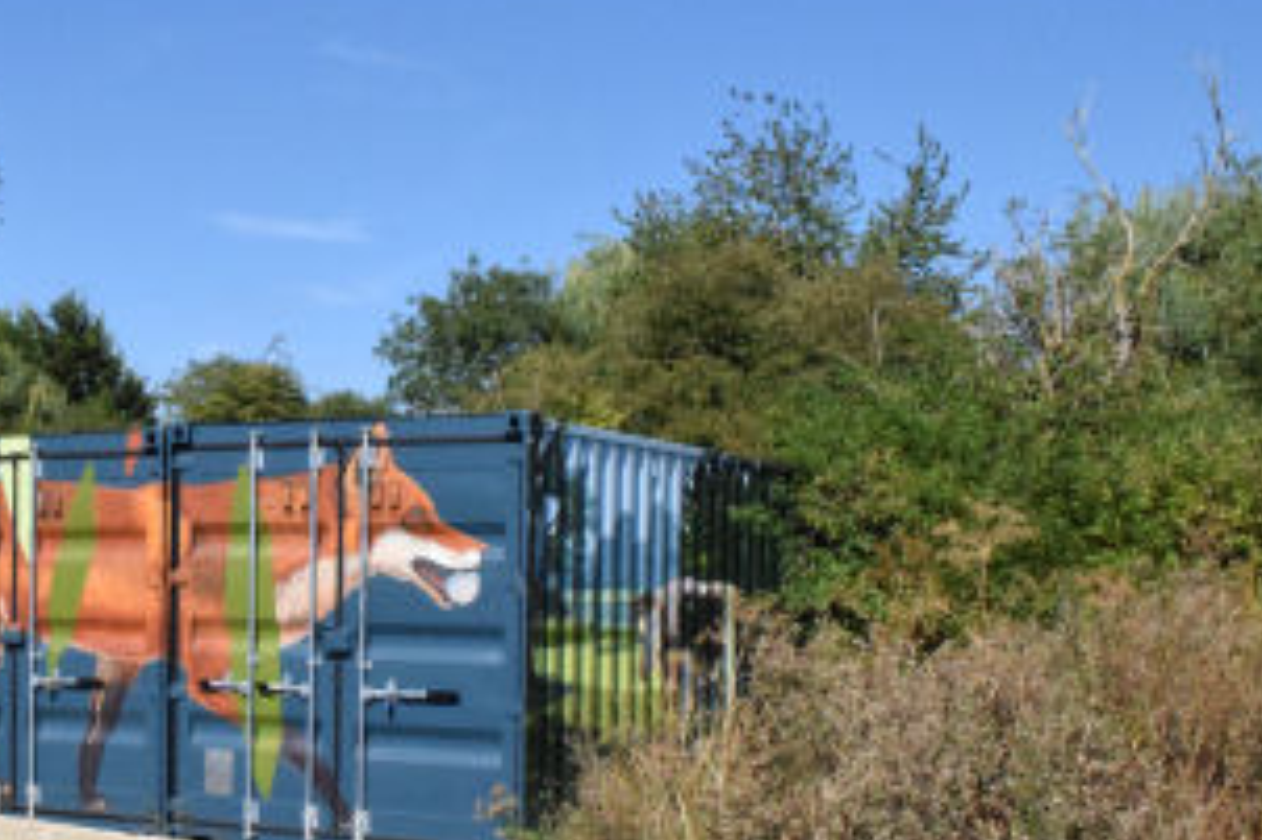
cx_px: 305
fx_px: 1920
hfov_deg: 35.5
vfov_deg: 24.5
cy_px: 577
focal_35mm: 55
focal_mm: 23
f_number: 22
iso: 6400
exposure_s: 1/2000
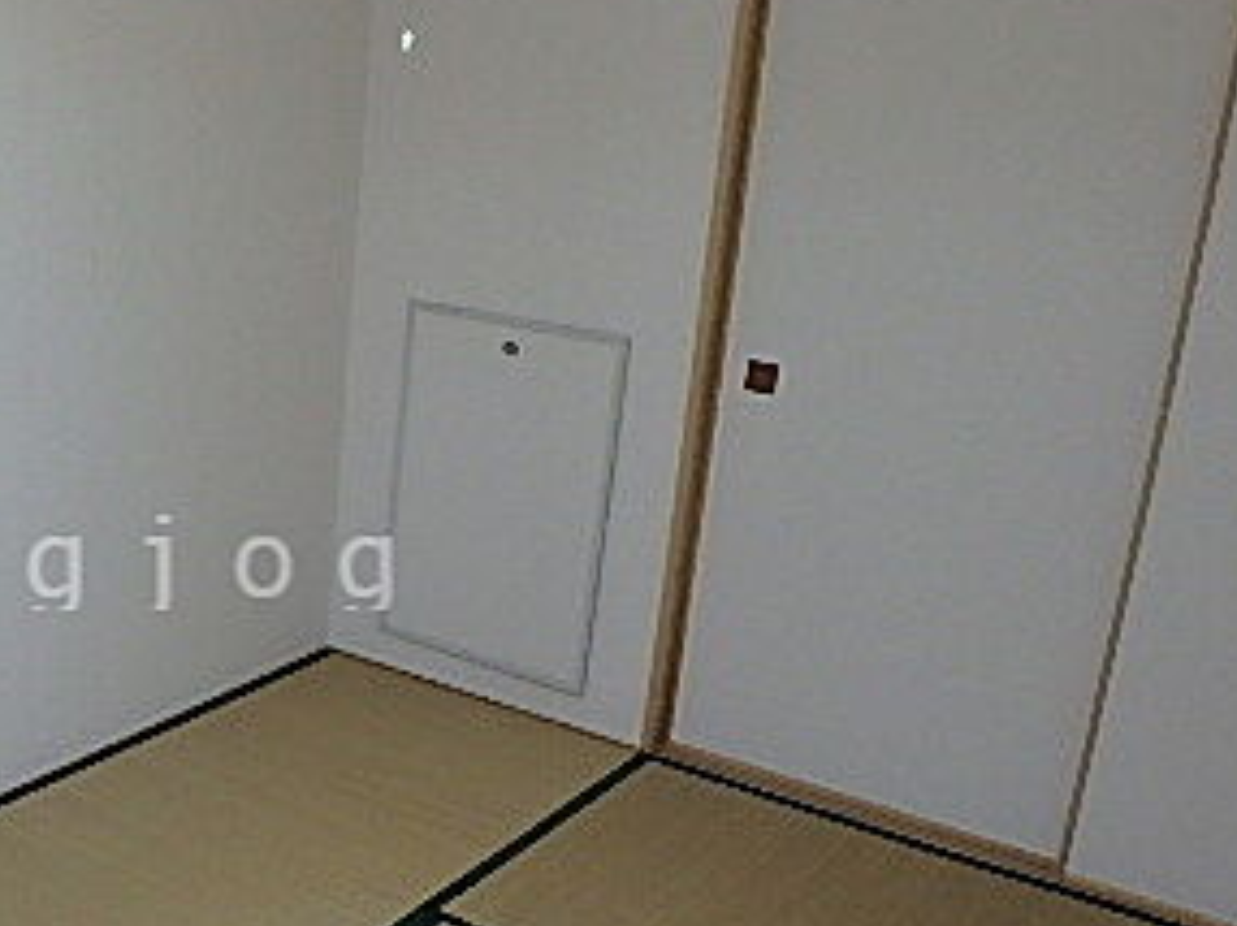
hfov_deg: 37.8
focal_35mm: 47
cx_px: 121
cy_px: 558
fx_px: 1678
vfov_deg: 30.7
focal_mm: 3.7
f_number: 3.5
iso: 320
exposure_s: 1/30
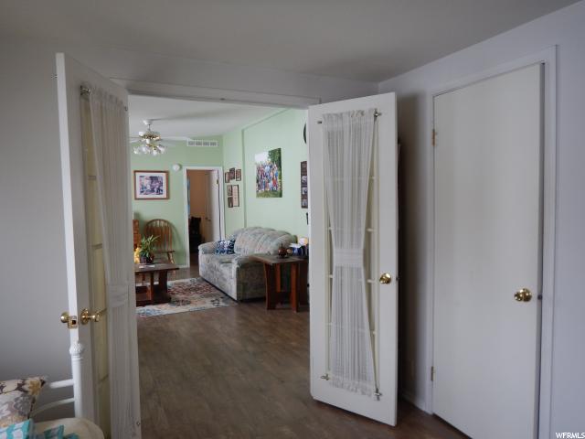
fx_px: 406
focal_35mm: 24
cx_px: 292
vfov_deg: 56.8
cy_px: 220
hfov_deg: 71.6
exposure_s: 1/50
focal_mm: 4.3
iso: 125
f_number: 2.8
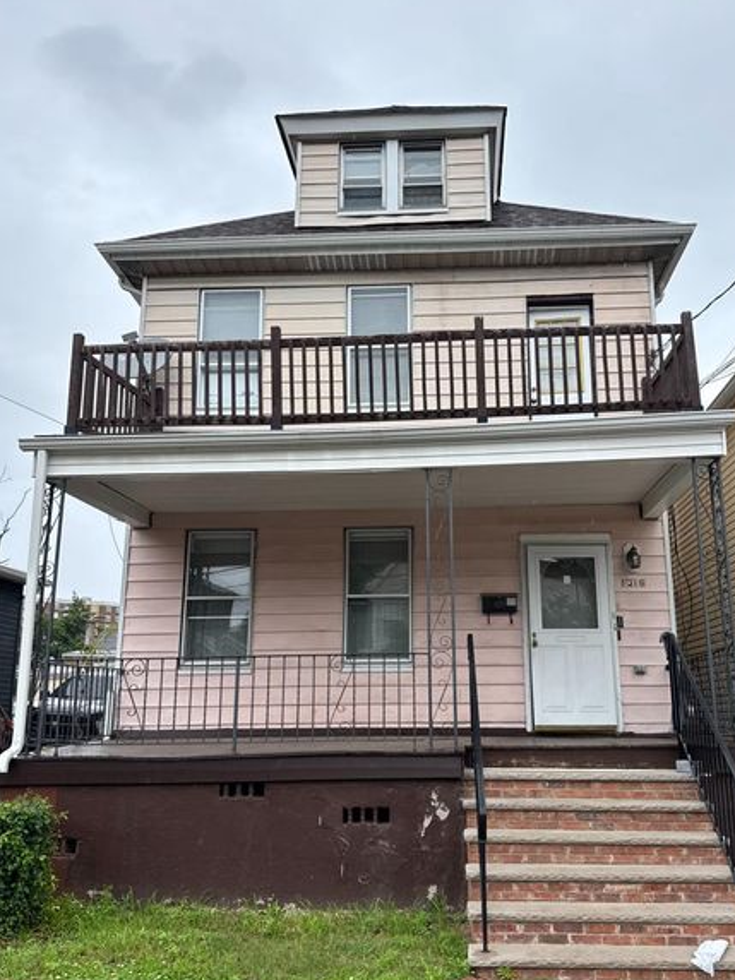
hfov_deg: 49.6
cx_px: 415
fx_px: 793
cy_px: 551
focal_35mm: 28
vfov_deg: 63.2
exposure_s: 1/782
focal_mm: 6.76
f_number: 1.78
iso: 80
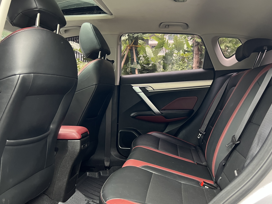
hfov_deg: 59.9
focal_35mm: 30
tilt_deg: -5.0
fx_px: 236
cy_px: 111
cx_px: 148
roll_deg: -1.0
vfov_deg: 46.7
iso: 500
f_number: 1.5
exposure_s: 1/52
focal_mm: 5.7
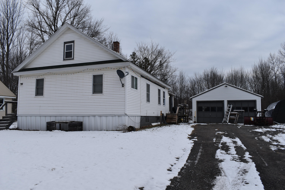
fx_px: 237
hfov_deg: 61.9
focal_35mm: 30
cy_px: 95
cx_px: 142
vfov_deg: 43.6
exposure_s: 1/250
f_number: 8
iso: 110
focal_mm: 20
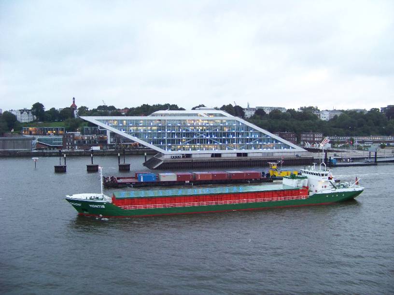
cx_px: 197
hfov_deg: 51.4
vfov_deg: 39.7
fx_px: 410
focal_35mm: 36
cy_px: 148
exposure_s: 1/30
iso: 196
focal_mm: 5.85
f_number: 2.8
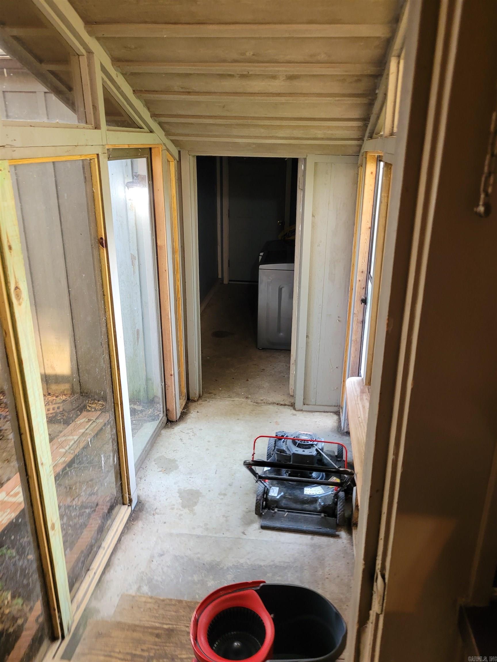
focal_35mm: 26
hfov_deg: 53.1
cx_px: 248
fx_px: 498
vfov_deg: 67.3
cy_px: 331
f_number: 1.8
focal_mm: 5.4
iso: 160
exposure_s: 1/40
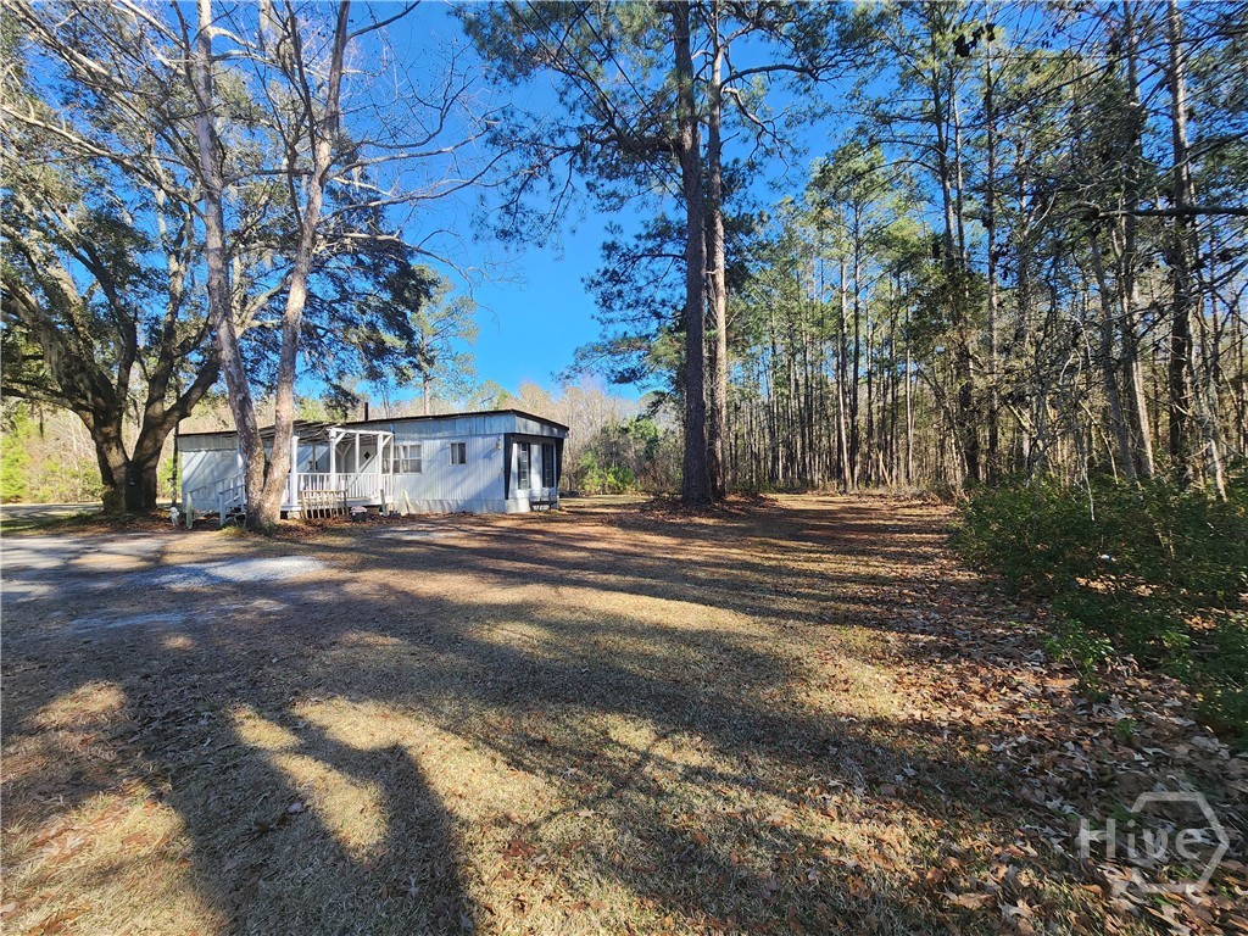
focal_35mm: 13
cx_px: 624
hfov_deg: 106.2
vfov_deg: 89.9
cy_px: 468
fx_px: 469
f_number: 2.2
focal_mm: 2.2
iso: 50
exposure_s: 1/417
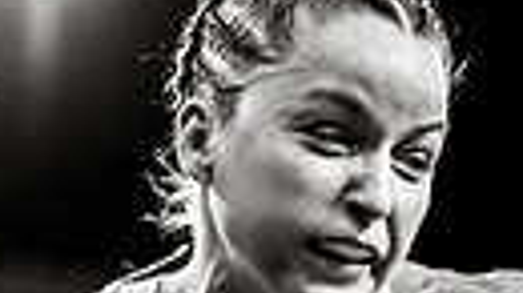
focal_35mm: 239
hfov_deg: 8.6
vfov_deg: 5.0
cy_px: 560
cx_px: 1002
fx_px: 3313
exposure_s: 1/1250
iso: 1600
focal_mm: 48
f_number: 2.8
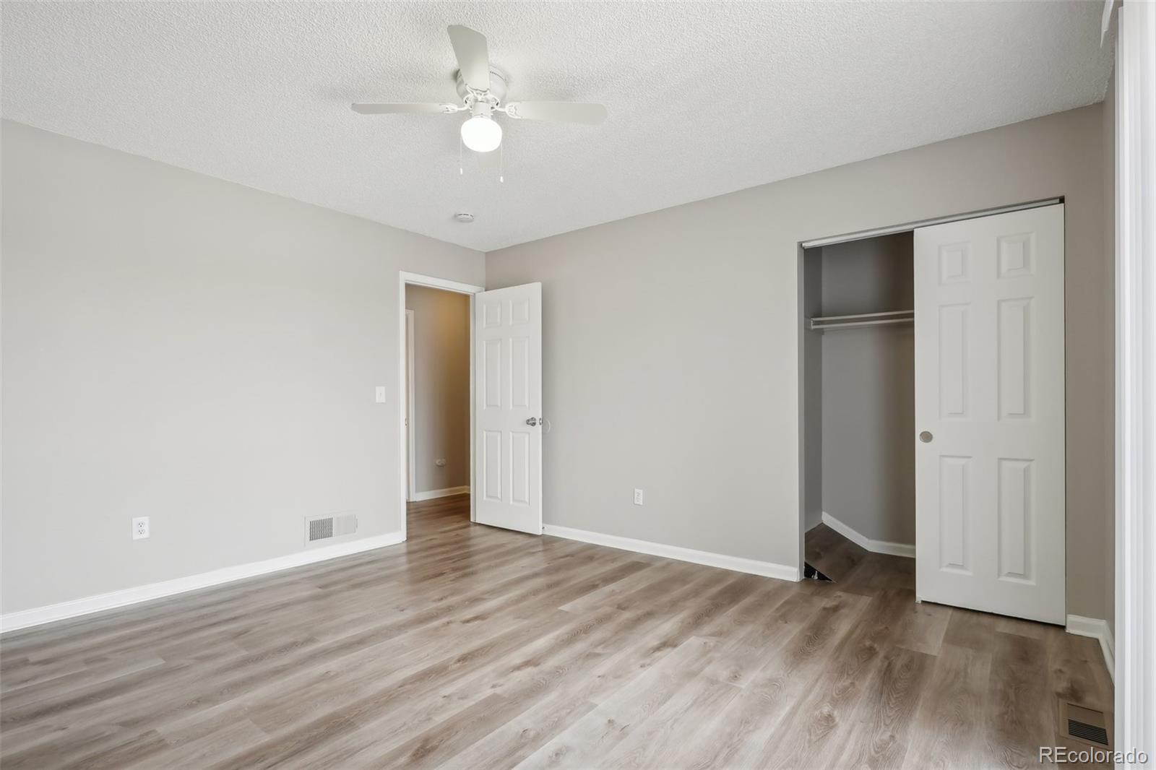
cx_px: 578
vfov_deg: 72.0
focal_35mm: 16
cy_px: 385
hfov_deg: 95.0
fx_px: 530
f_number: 8
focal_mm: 11
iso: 250
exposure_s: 1/30
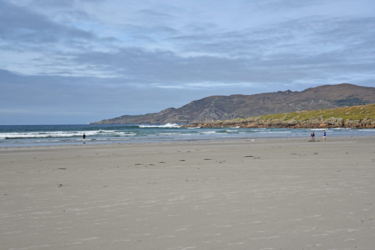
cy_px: 125
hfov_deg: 27.0
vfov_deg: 18.2
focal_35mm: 75
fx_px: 781
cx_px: 188
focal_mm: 75
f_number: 11
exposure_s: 1/500
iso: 200
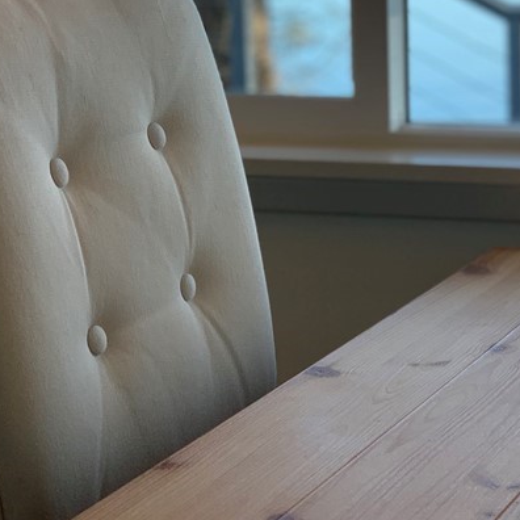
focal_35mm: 119
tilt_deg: -9.7
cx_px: 424
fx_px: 2022
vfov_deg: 14.6
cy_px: 226
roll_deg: +2.3
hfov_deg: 14.6
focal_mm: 6
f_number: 2.4
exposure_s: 1/151
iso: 16
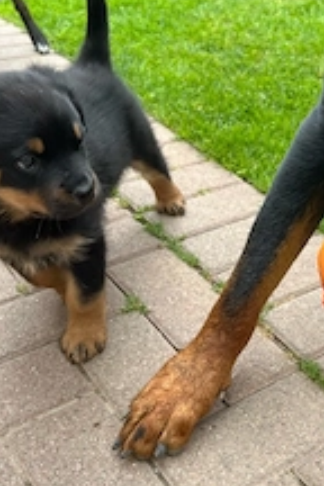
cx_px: 268
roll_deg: -0.1
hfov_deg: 26.4
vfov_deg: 39.6
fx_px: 675
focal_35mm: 50
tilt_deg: -34.1
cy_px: 225
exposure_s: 1/244
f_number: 1.6
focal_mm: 5.1
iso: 40
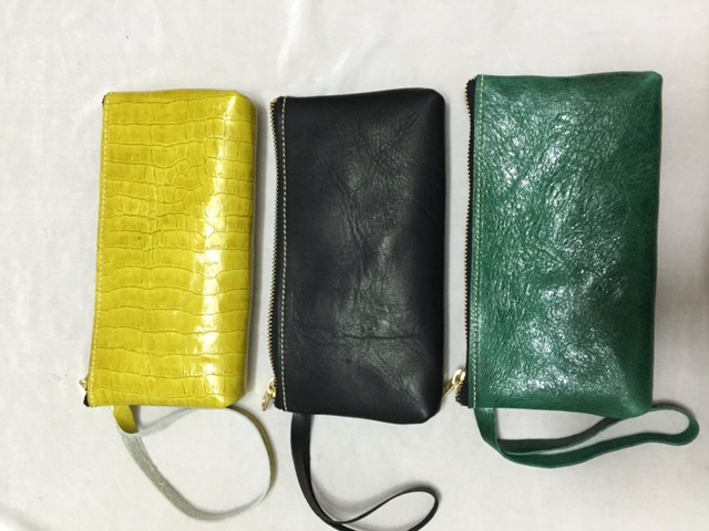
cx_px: 354
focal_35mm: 29
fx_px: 594
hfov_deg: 61.7
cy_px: 266
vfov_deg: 48.2
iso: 250
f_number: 2.2
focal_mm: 4.15
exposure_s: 1/25
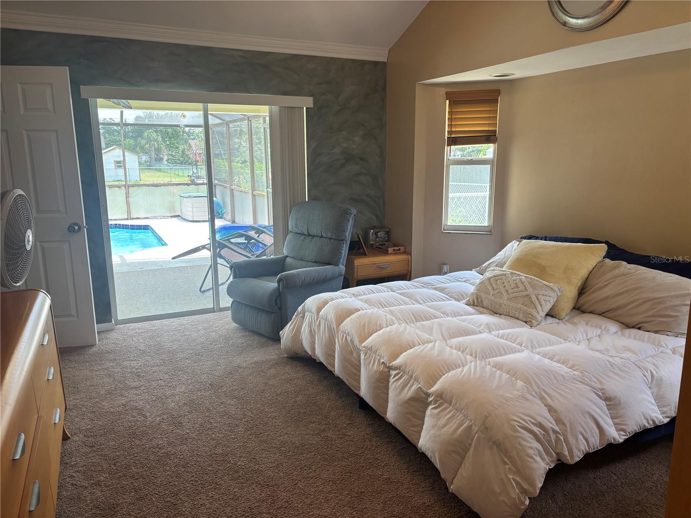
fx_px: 519
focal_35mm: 26
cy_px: 259
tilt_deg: -10.8
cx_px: 346
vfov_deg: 53.1
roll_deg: +0.4
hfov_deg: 67.3
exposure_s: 1/120
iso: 80
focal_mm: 5.96
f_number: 1.6
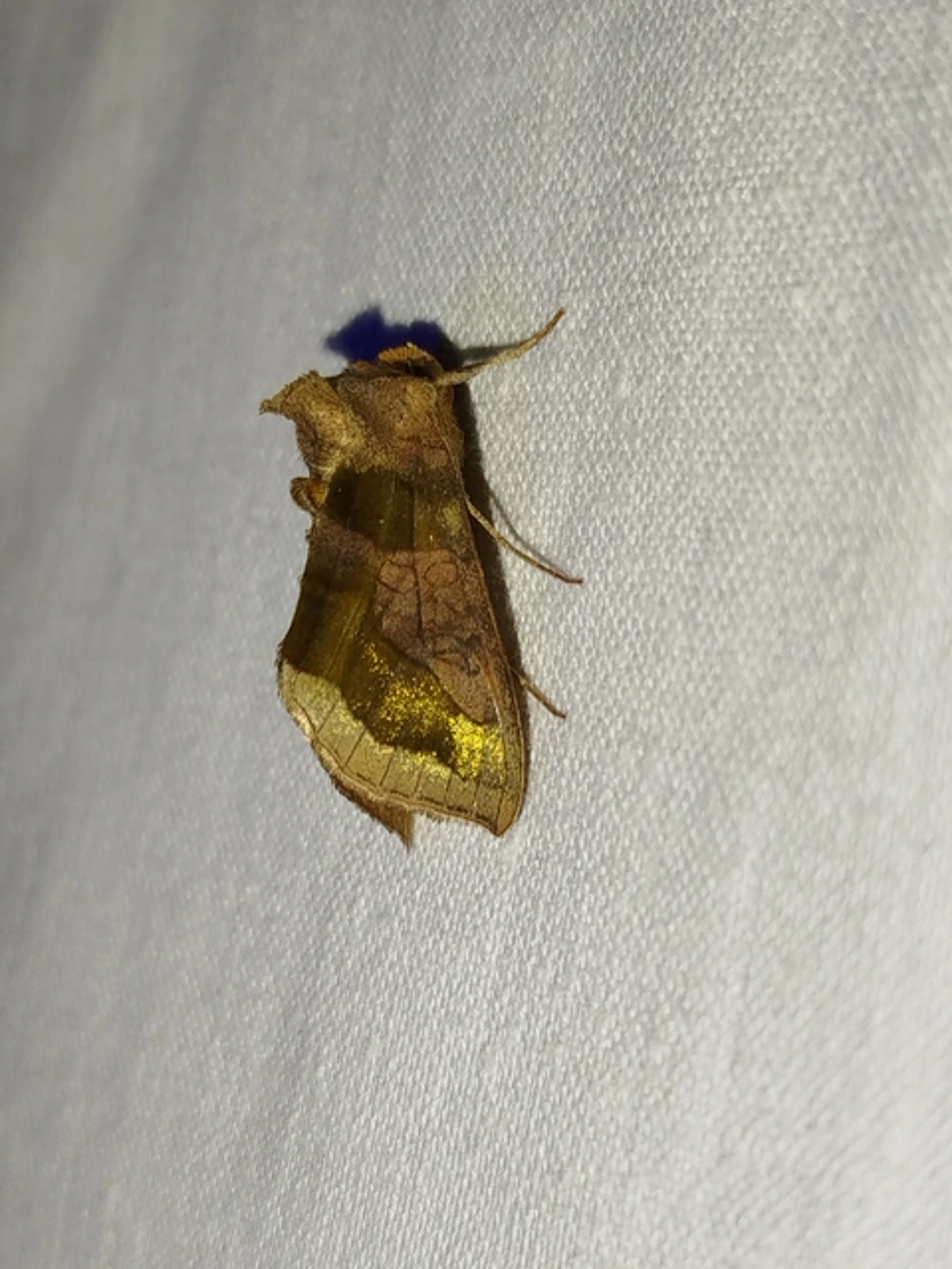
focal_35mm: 60
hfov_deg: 24.4
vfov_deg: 32.2
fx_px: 2200
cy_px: 634
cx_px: 476
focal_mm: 5.31
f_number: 1.7
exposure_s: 1/50
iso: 64
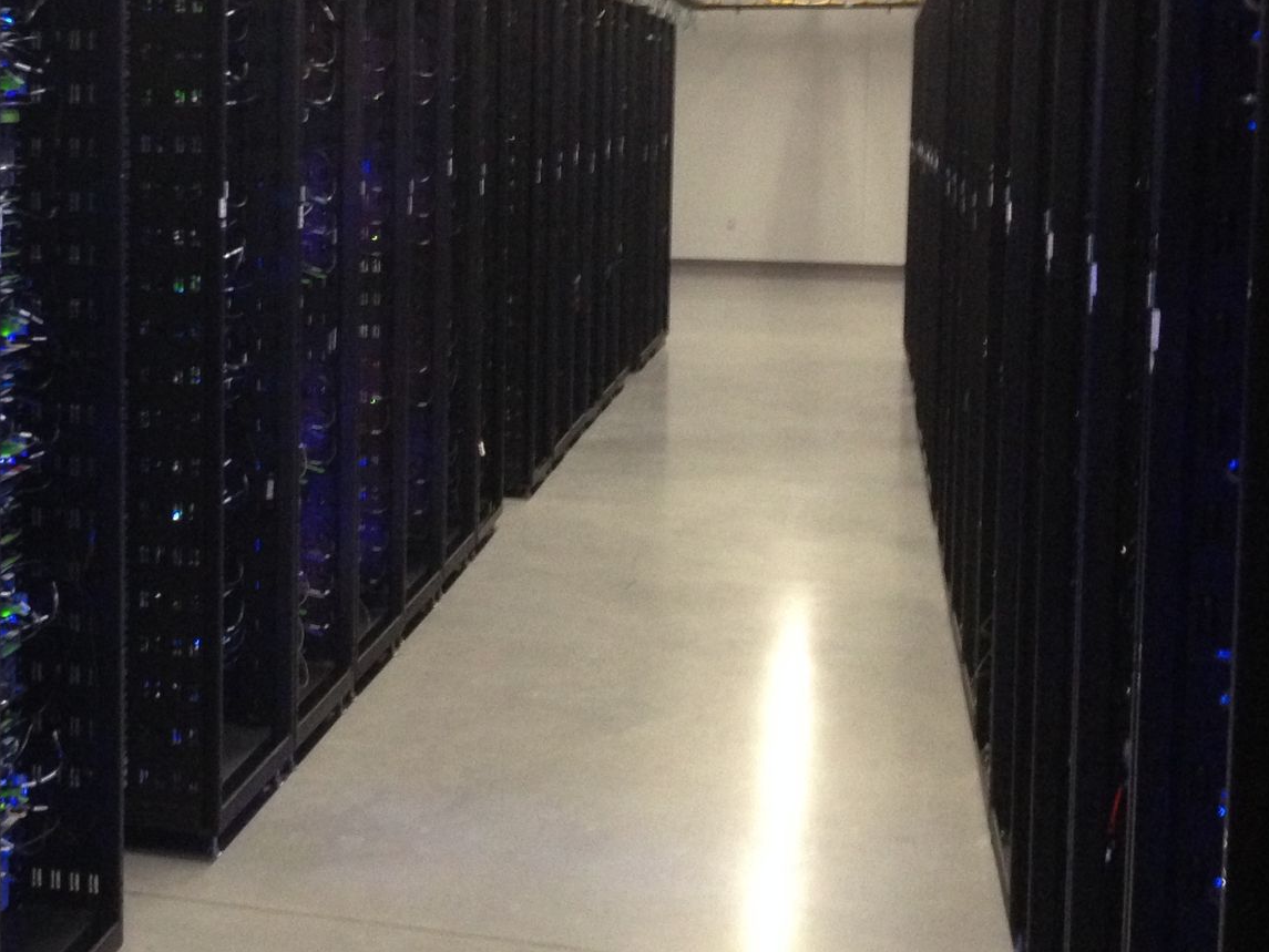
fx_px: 2163
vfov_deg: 24.6
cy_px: 279
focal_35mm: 59
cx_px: 246
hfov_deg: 31.8
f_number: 2.4
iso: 320
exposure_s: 1/15
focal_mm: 4.12
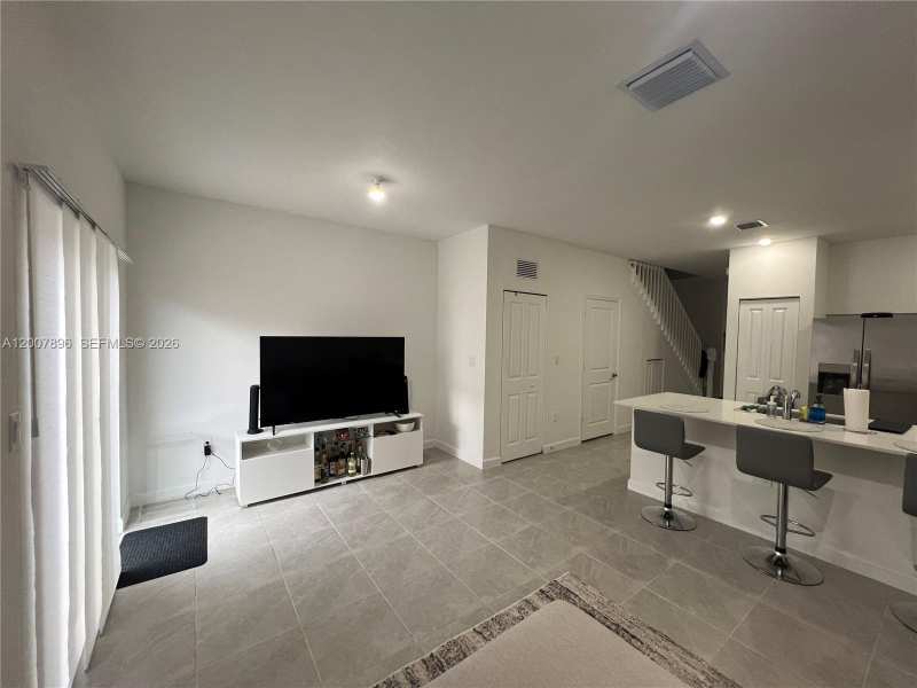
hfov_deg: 106.2
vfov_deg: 89.9
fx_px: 344
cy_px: 344
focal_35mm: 13
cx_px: 458
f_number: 1.8
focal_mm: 1.57
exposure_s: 1/120
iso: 200
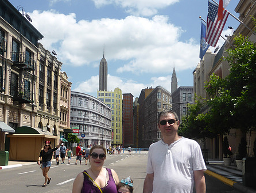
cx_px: 126
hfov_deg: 36.8
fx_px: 385
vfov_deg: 28.0
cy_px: 113
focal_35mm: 52
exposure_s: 1/1000
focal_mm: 6.9
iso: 100
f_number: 3.9
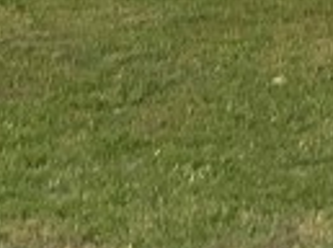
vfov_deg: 6.3
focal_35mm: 231
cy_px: -168
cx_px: 441
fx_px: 2216
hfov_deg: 8.5
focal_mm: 3
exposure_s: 1/60
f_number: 1.8
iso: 125
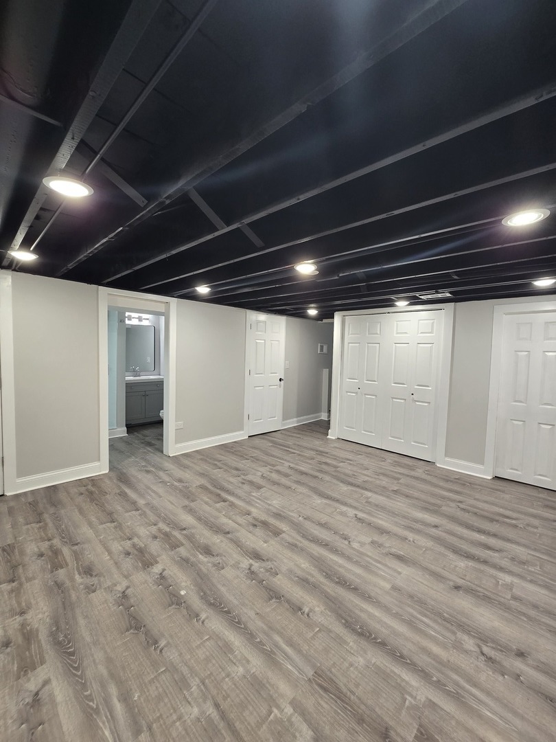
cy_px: 371
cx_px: 278
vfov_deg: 106.2
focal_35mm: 13
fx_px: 278
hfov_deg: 89.9
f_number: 2.2
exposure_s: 1/60
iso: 160
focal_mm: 2.2
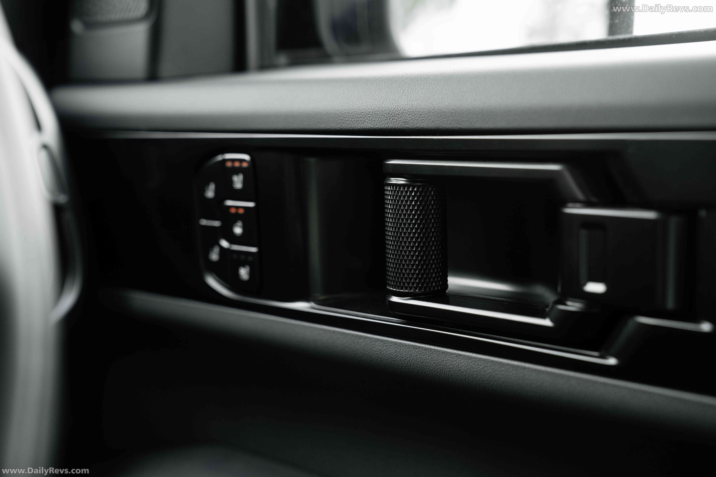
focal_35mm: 52
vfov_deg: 26.0
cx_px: 358
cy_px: 238
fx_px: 1034
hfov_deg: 38.2
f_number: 3.5
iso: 800
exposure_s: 1/250
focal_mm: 52
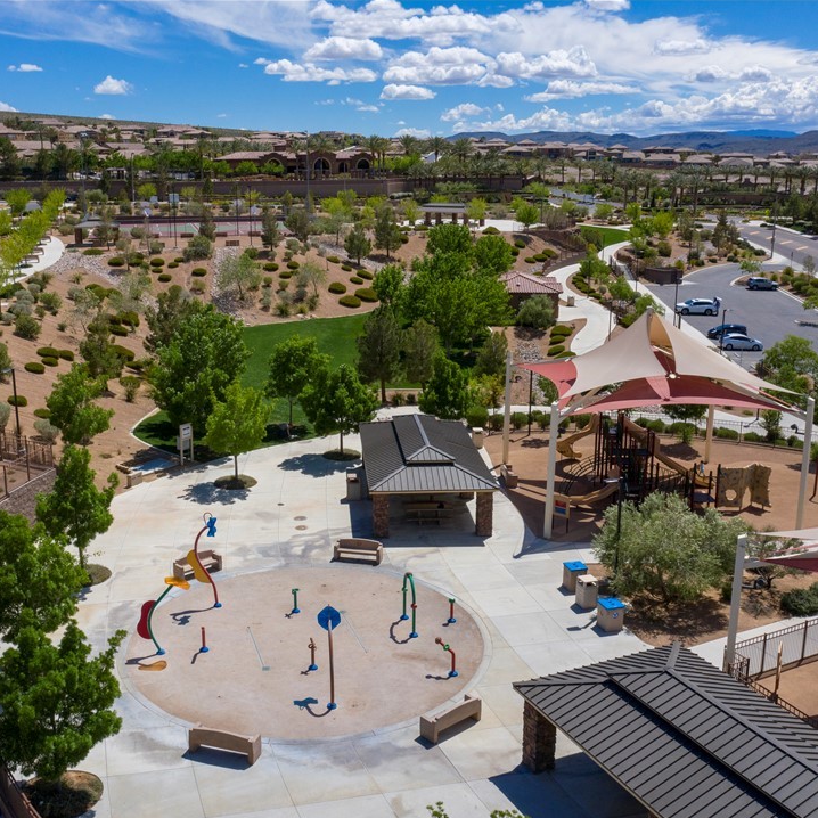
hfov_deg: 46.0
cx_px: 361
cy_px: 411
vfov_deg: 46.0
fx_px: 962
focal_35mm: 36
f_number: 7.1
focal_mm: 10.26
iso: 100
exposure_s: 1/1000
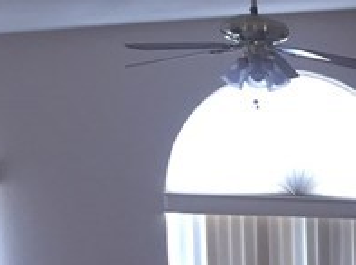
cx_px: 848
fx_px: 1550
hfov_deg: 11.1
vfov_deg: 9.4
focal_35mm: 151
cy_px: 458
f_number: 2.2
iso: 64
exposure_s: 1/30
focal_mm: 4.15
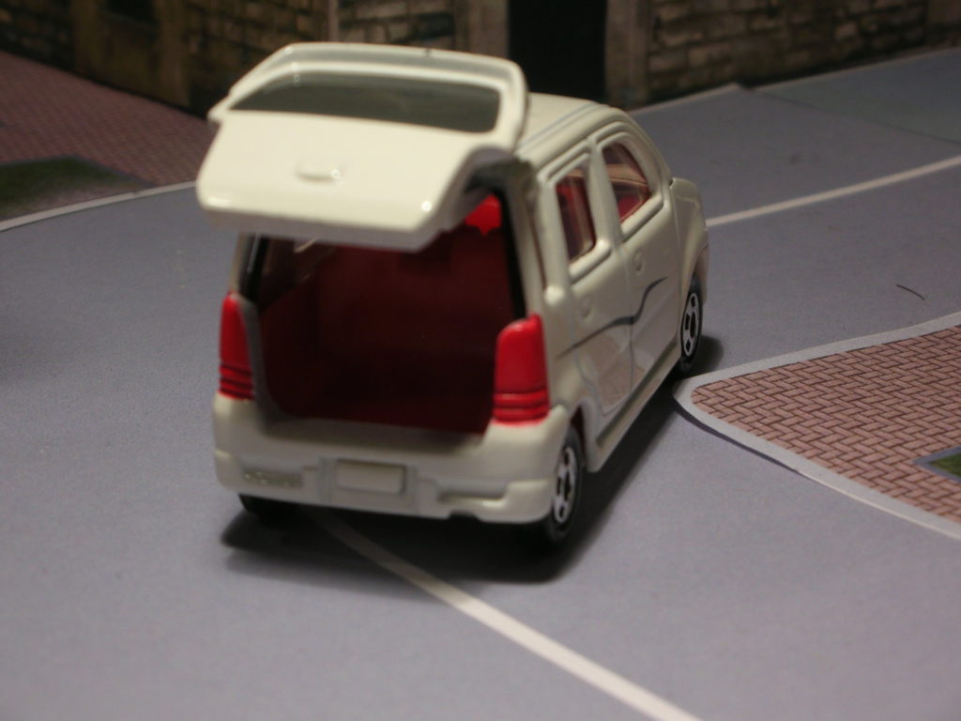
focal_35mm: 105
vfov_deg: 14.1
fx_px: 2915
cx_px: 480
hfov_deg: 18.7
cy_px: 360
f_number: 5.4
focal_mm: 17.4
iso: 50
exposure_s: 1/4.3
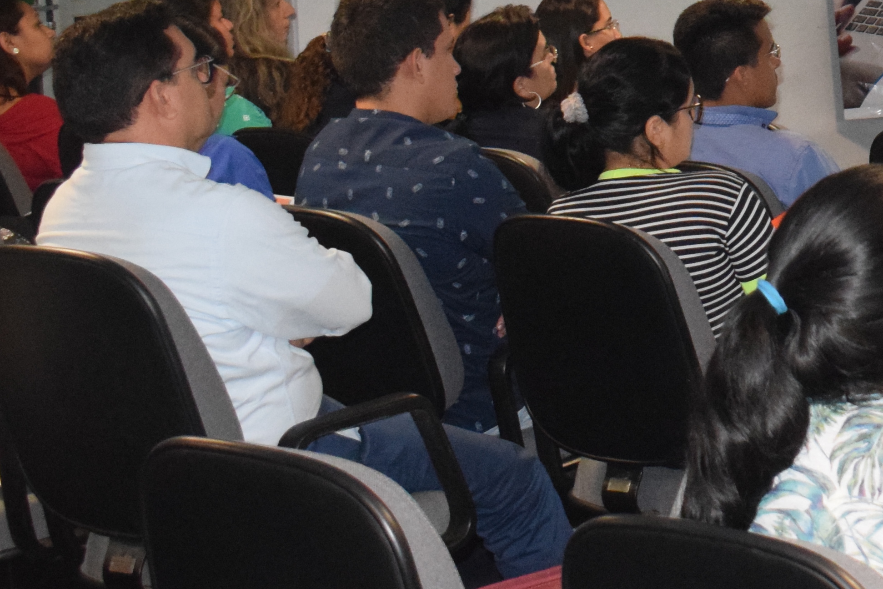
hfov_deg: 13.9
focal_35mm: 139
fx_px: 3409
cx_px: 1311
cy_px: -101
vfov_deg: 9.7
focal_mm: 30
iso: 3200
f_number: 7.1
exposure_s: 1/100
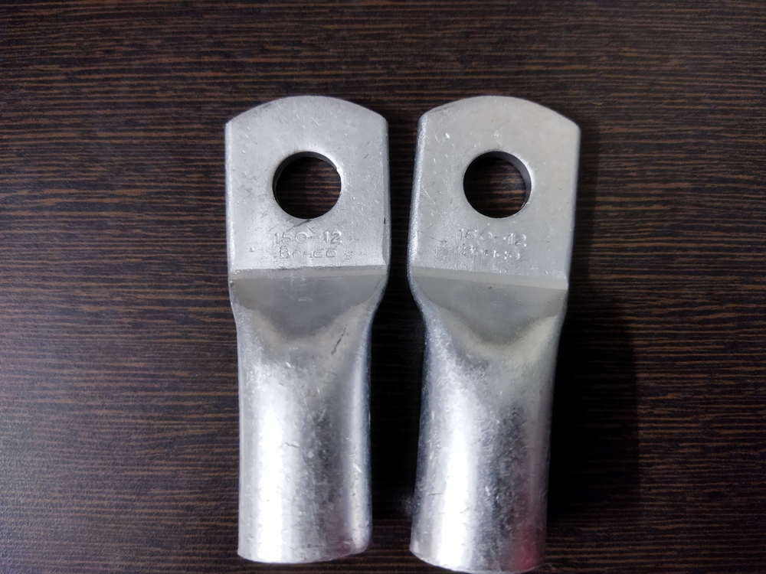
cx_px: 383
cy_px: 287
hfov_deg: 65.3
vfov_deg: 51.4
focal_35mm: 27
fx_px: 597
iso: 438
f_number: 1.79
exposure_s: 1/33
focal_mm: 4.71
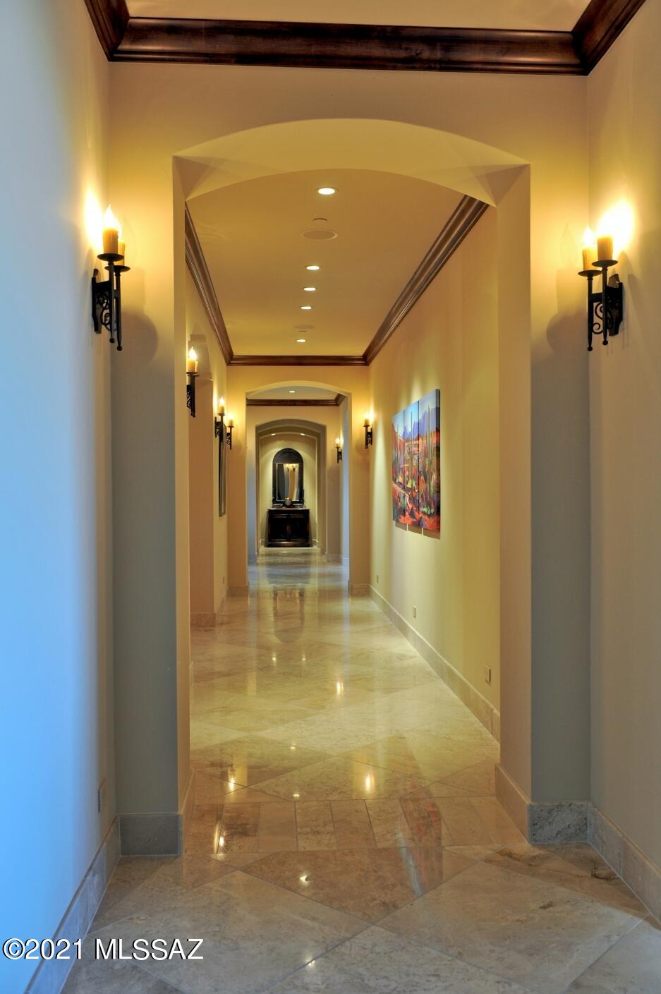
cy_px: 497
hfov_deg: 41.1
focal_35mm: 32
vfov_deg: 58.8
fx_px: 883
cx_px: 330
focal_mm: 32
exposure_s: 1/10
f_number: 5.6
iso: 400
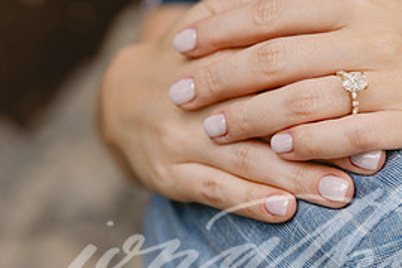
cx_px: 354
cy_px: 85
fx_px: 1205
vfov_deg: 12.6
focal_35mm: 108
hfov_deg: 18.6
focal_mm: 50
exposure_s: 1/250
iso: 200
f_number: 2.8
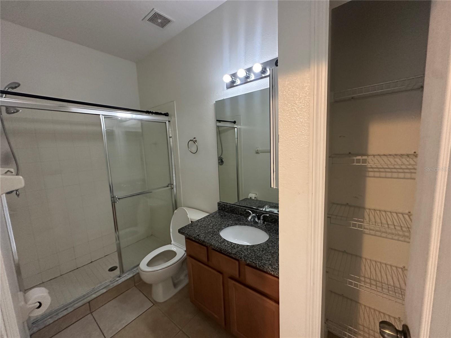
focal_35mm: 14
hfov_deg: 102.1
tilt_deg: -8.6
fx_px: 182
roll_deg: +3.8
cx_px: 226
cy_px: 169
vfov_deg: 85.7
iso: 500
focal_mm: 2.22
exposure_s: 1/60
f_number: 2.2
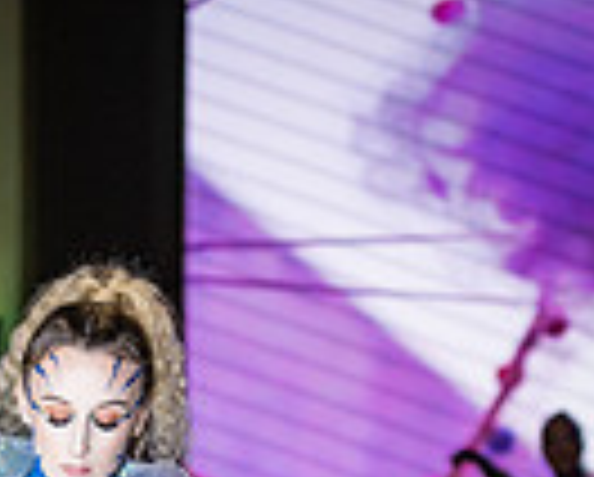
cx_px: 130
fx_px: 4225
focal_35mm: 240
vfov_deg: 6.3
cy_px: 958
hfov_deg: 8.0
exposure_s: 1/800
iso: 1250
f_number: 2.8
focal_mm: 75
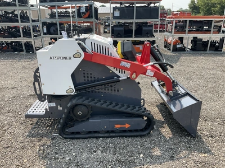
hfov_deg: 61.7
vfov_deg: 48.2
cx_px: 112
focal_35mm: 29
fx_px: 188
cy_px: 84
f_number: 1.8
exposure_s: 1/728
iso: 25
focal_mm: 3
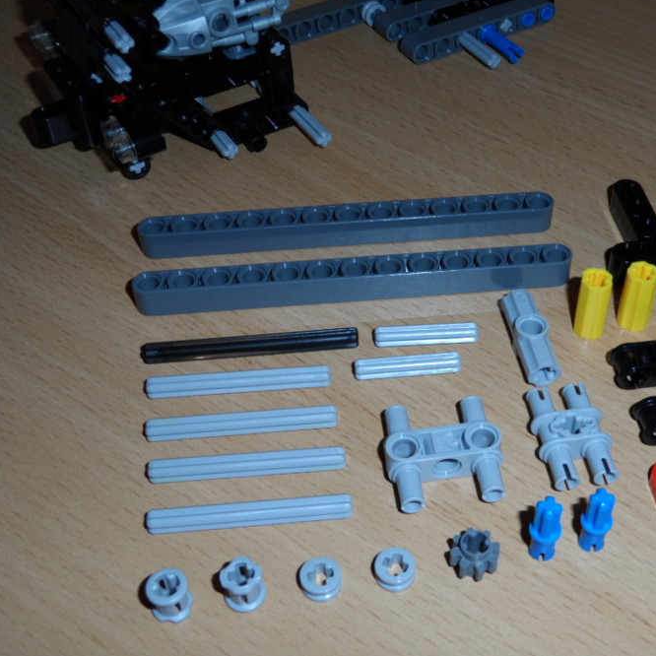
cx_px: 439
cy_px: 326
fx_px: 1051
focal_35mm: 49
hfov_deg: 34.3
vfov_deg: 34.7
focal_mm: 6.8
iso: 100
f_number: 3.7
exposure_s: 1/45
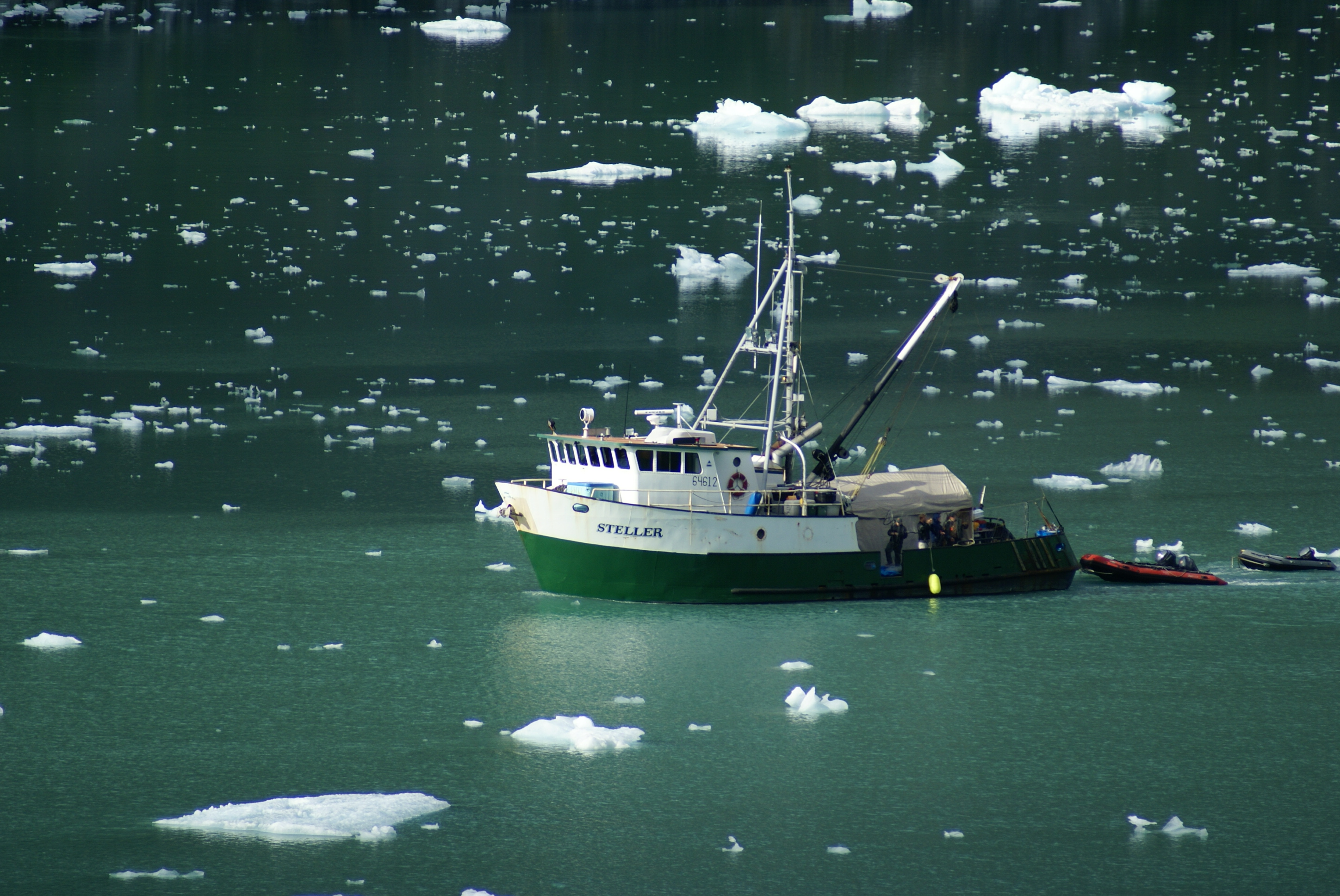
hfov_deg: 4.6
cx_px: 670
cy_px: 448
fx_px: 16763
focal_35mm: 450
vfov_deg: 3.1
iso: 100
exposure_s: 1/500
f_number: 5.6
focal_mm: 300
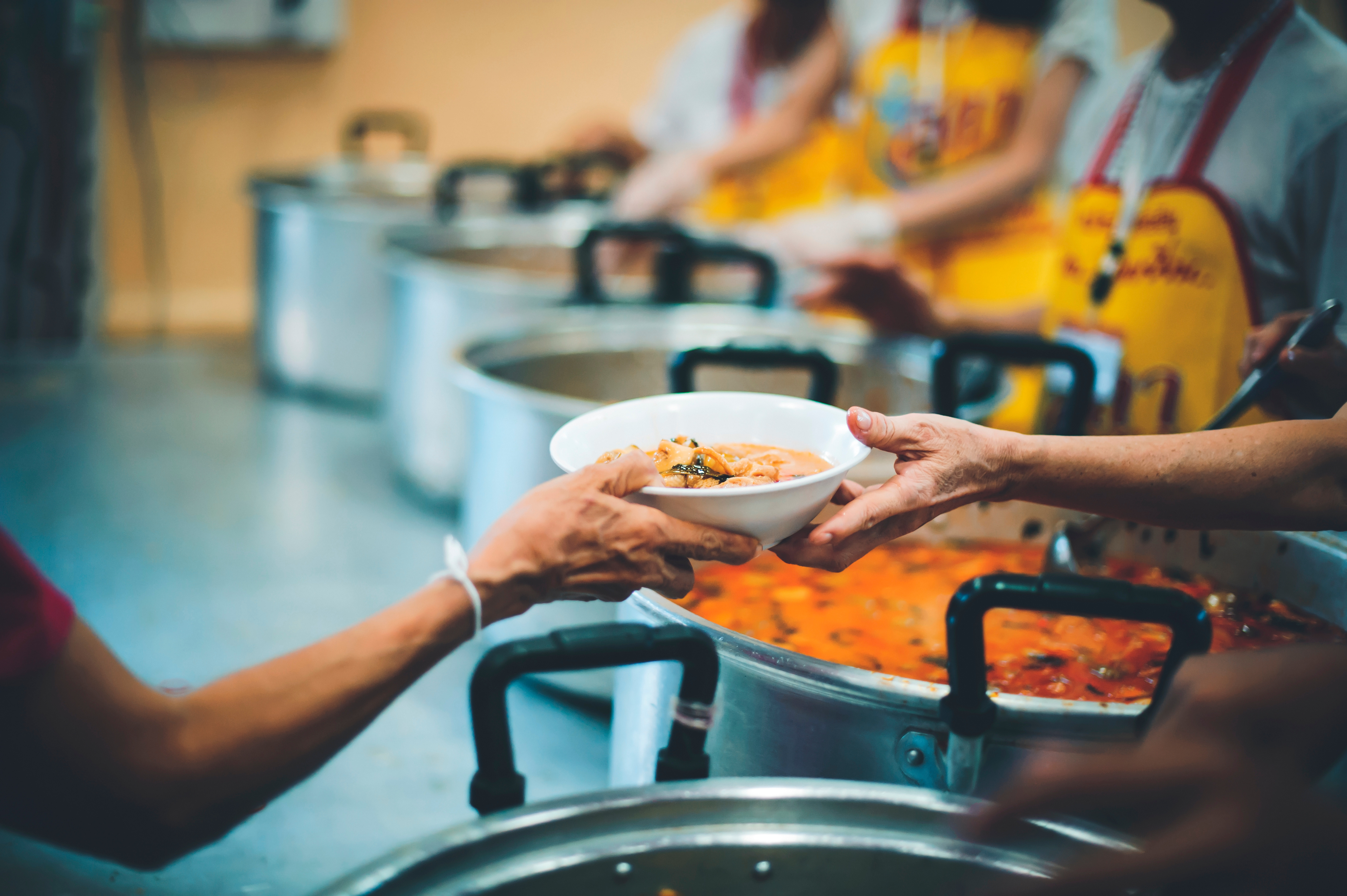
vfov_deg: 27.0
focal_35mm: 50
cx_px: 674
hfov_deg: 39.6
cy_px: 448
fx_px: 1870
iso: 1800
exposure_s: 1/400
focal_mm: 50
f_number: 1.4
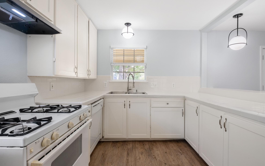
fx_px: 116
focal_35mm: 16
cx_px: 135
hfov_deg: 97.8
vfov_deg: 71.2
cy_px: 84
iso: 125
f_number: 8
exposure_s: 1/40
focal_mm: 10
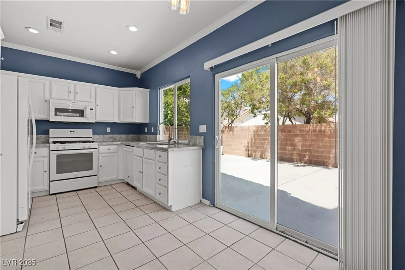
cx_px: 202
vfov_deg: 73.7
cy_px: 135
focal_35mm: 16
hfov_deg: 96.8
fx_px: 180
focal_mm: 16
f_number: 9
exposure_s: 1/3
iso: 200
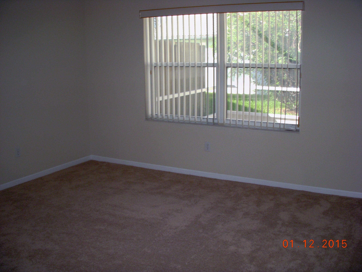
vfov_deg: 37.7
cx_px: 181
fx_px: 397
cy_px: 136
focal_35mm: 38
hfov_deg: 49.0
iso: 250
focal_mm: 6.3
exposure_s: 1/80
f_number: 3.3
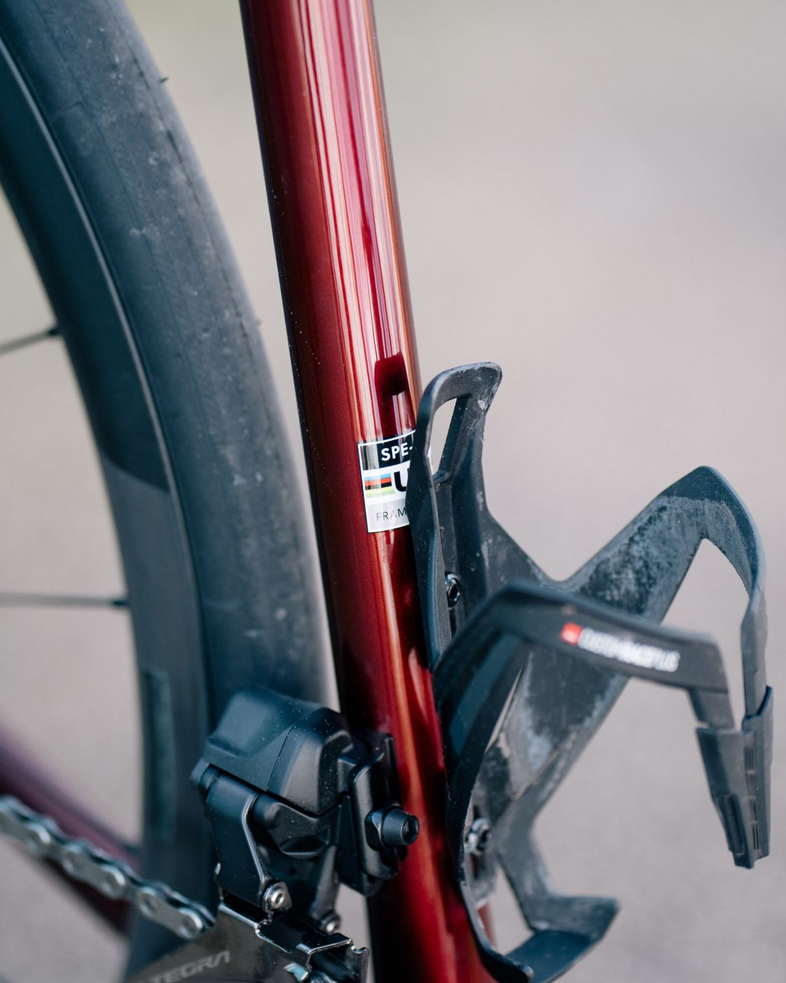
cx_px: 382
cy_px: 461
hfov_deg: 14.0
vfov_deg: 17.5
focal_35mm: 110
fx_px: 3198
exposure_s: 1/1250
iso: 400
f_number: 2.5
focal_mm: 85
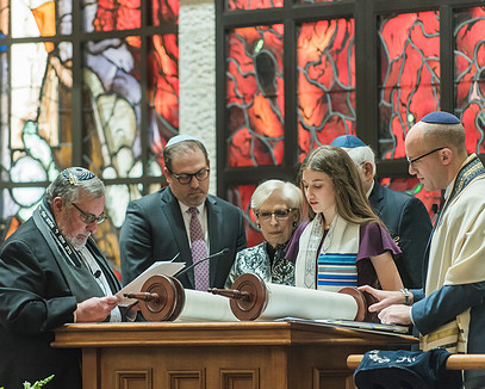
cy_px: 160
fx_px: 3992
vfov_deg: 5.6
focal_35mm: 278
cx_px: 239
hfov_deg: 7.0
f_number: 3.5
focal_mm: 200
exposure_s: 1/80
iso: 1600
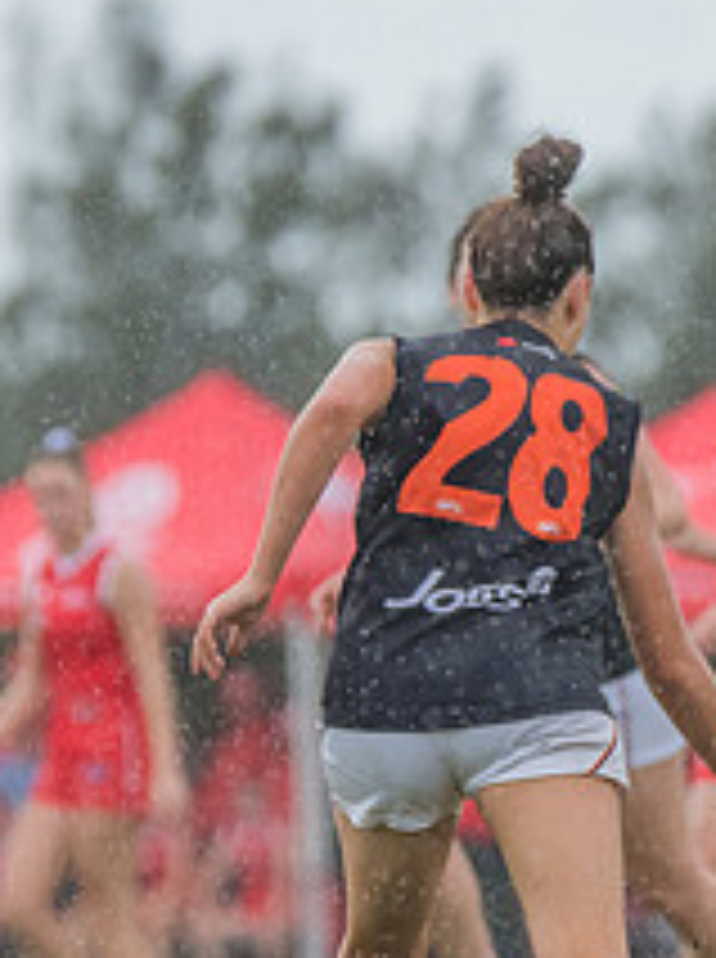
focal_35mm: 1164
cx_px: 412
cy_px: 837
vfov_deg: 1.7
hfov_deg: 1.3
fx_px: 32199
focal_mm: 400
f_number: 6
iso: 1400
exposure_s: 1/1250
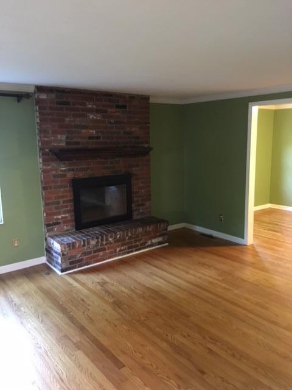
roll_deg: +0.4
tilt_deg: -10.1
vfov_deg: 61.7
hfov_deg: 48.2
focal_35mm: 29
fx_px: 326
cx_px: 146
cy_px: 195
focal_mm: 4.15
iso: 500
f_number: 2.2
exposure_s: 1/15
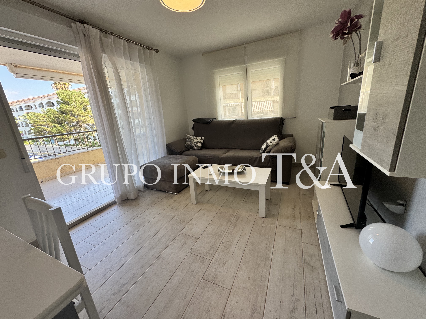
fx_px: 172
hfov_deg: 102.1
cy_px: 160
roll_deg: +5.3
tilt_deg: -14.8
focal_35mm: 14
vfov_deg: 85.7
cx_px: 213
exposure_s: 1/99
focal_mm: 2.22
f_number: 2.2
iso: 50
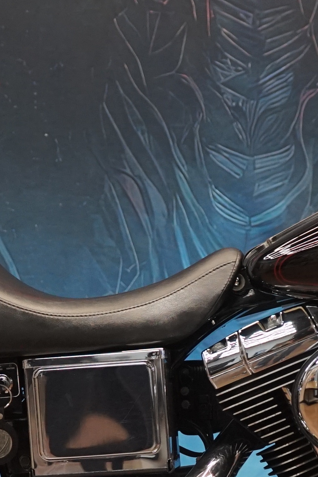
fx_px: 1908
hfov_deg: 9.5
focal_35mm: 144
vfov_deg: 14.1
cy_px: 437
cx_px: 295
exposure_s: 1/160
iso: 1000
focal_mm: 37
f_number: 4
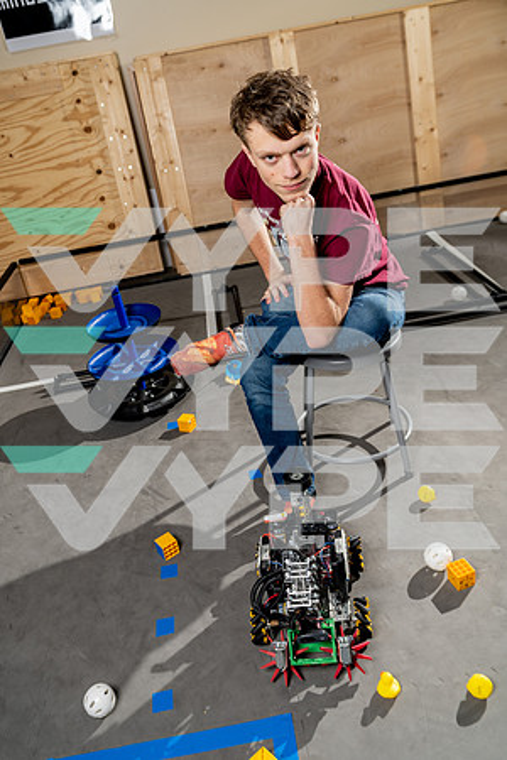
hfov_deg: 42.3
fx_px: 655
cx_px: 254
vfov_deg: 60.3
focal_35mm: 31
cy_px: 380
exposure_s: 1/250
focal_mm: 31
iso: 100
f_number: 4.5
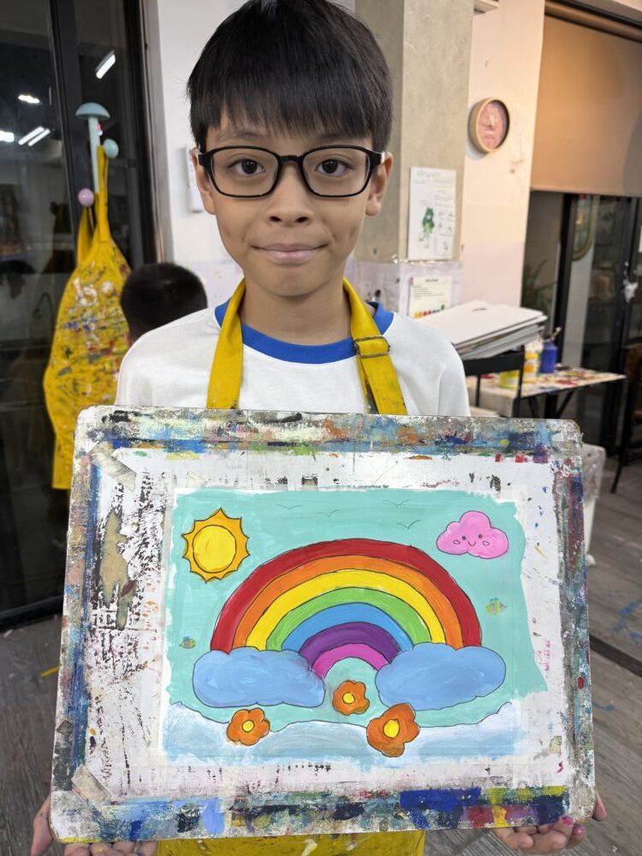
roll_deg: +0.4
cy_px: 428
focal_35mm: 24
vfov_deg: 71.6
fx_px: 593
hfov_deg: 56.8
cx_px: 321
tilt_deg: -15.4
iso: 160
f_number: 1.78
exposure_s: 1/100
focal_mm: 6.76
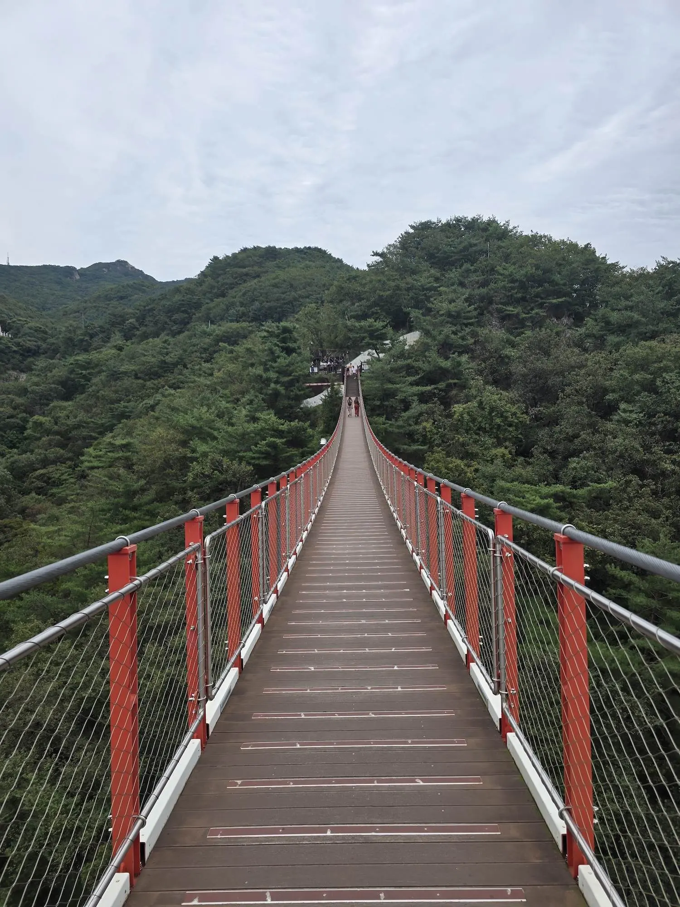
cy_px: 454
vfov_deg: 73.9
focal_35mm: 23
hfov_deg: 58.9
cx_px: 340
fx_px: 602
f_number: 1.7
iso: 12
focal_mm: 6.3
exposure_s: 1/453
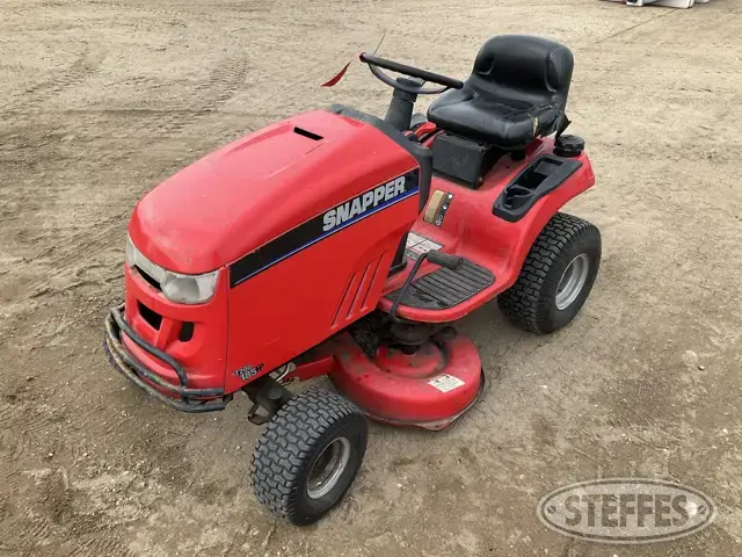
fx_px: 622
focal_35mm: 29
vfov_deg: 48.2
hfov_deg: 61.7
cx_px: 371
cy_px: 278
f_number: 1.8
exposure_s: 1/534
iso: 25
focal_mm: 3
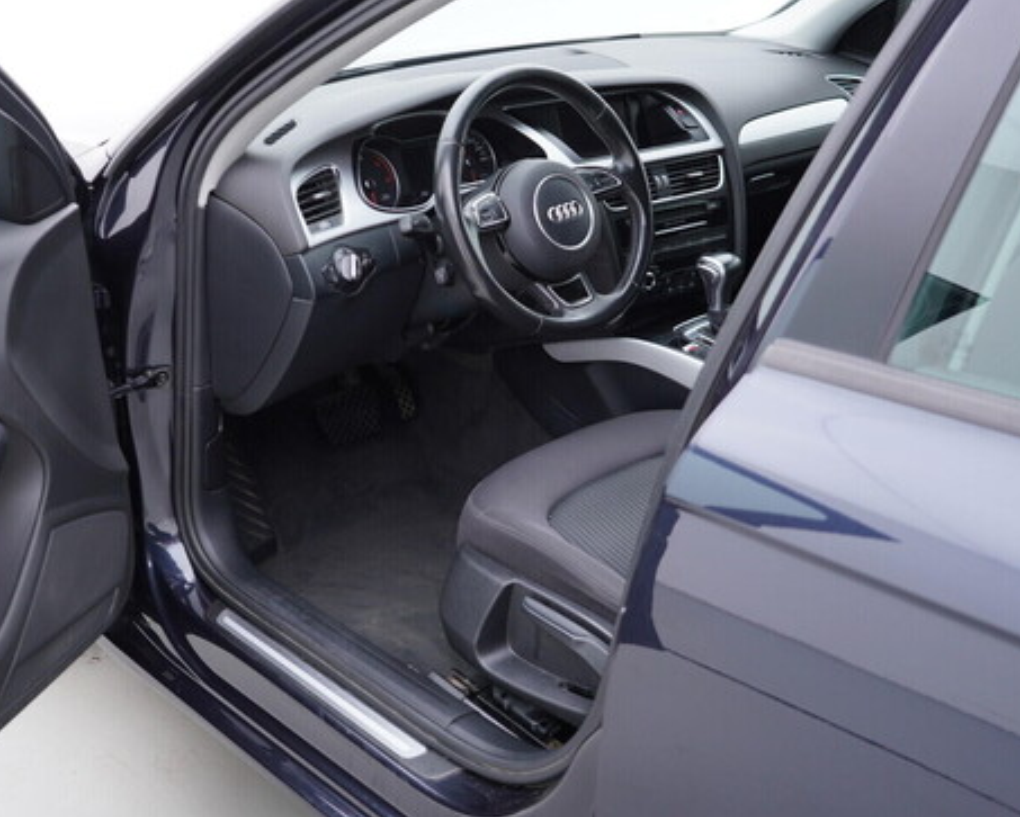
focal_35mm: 41
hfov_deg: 44.7
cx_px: 444
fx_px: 1239
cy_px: 406
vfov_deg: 36.5
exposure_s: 1/40
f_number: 2.8
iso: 160
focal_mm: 24
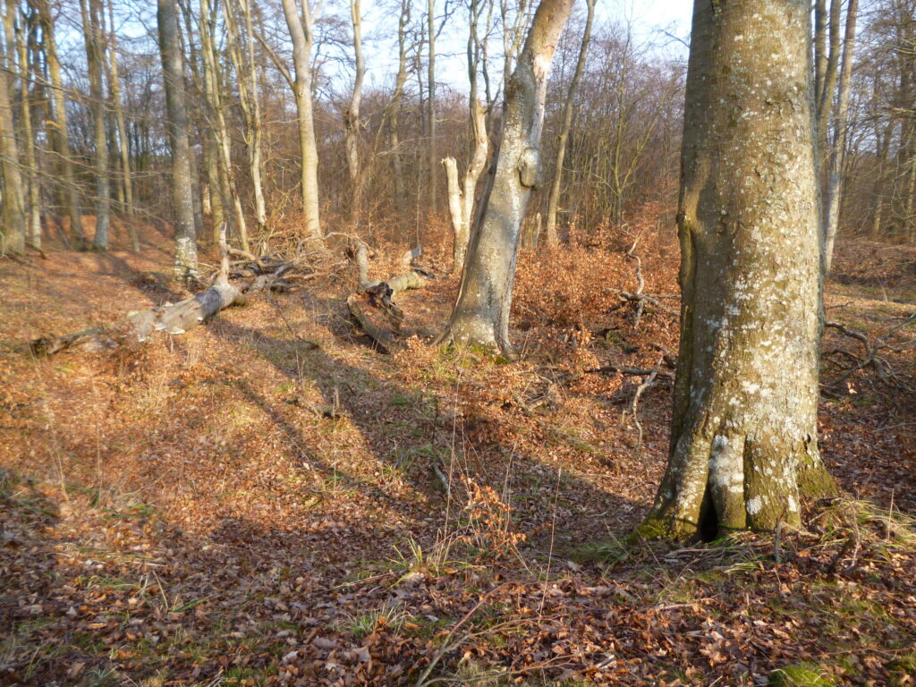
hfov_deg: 63.4
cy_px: 344
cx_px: 458
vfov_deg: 49.7
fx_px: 741
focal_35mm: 28
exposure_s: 1/160
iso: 100
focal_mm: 5
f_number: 3.1
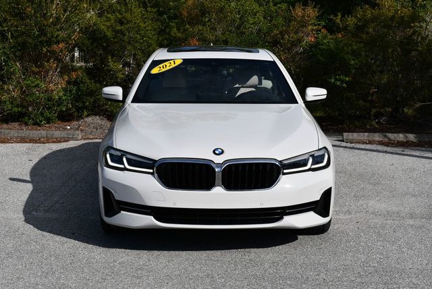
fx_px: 817
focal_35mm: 68
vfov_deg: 20.1
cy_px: 144
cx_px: 216
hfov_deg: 29.6
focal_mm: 34
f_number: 10
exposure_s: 1/400
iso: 100
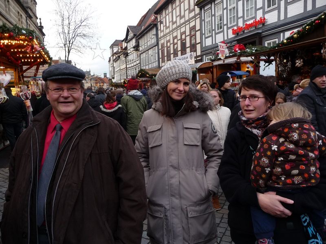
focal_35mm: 28
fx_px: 264
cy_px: 122
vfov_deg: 49.7
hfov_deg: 63.4
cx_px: 163
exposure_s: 1/80
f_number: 3.3
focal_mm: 4.7
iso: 100
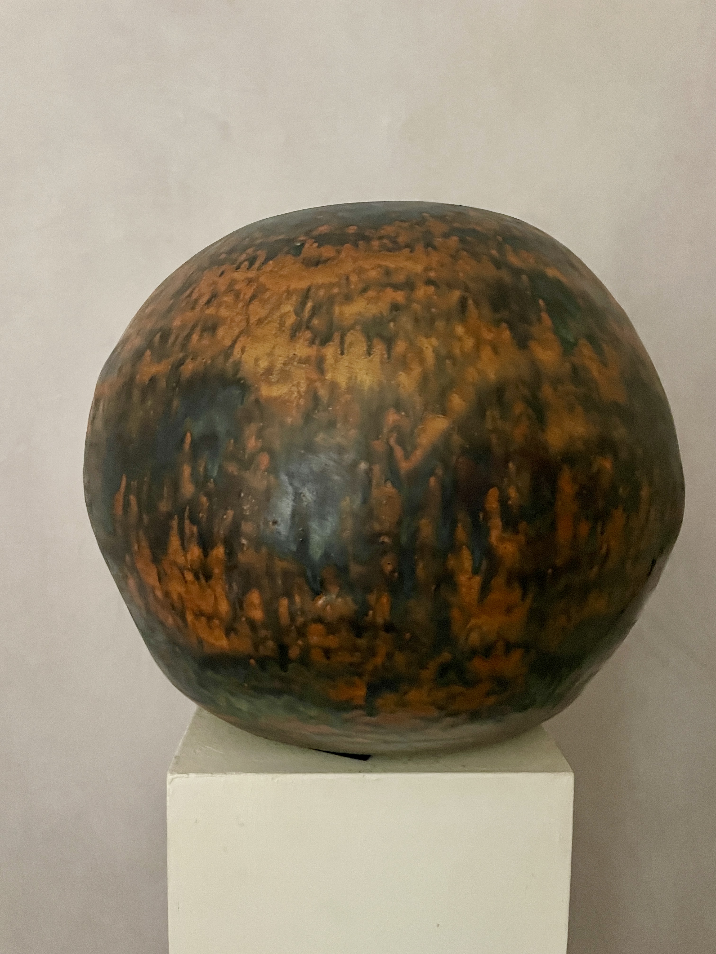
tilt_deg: -5.2
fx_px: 717
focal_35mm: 26
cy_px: 477
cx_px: 358
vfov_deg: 67.3
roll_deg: -2.6
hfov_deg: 53.1
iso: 800
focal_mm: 4.2
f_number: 1.6
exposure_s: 1/25
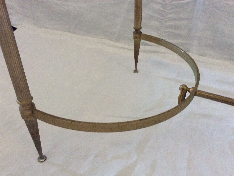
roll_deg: +3.1
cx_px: 116
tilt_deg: -34.4
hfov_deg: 55.4
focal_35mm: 33
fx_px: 223
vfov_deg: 42.9
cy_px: 90
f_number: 2.4
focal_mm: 3.3
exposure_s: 1/20
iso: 320
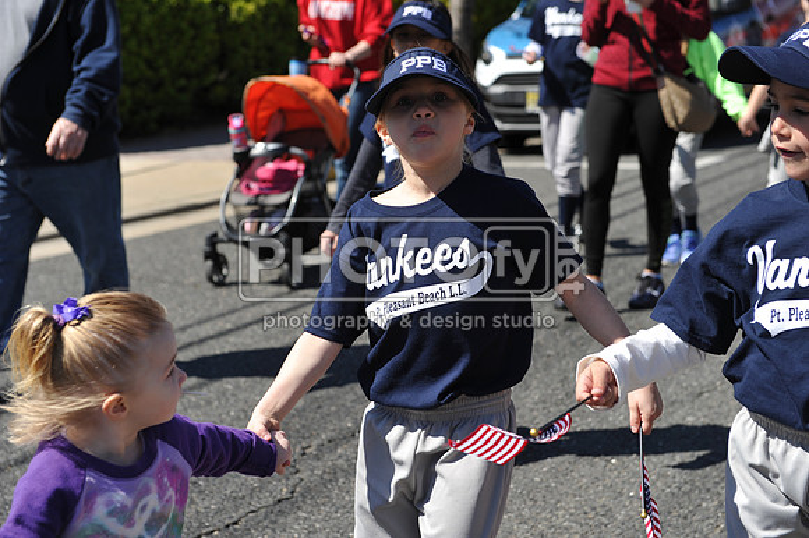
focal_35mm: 70
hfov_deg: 28.9
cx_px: 404
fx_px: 1572
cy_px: 269
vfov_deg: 19.4
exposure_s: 1/800
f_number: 5
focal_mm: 70
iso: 200
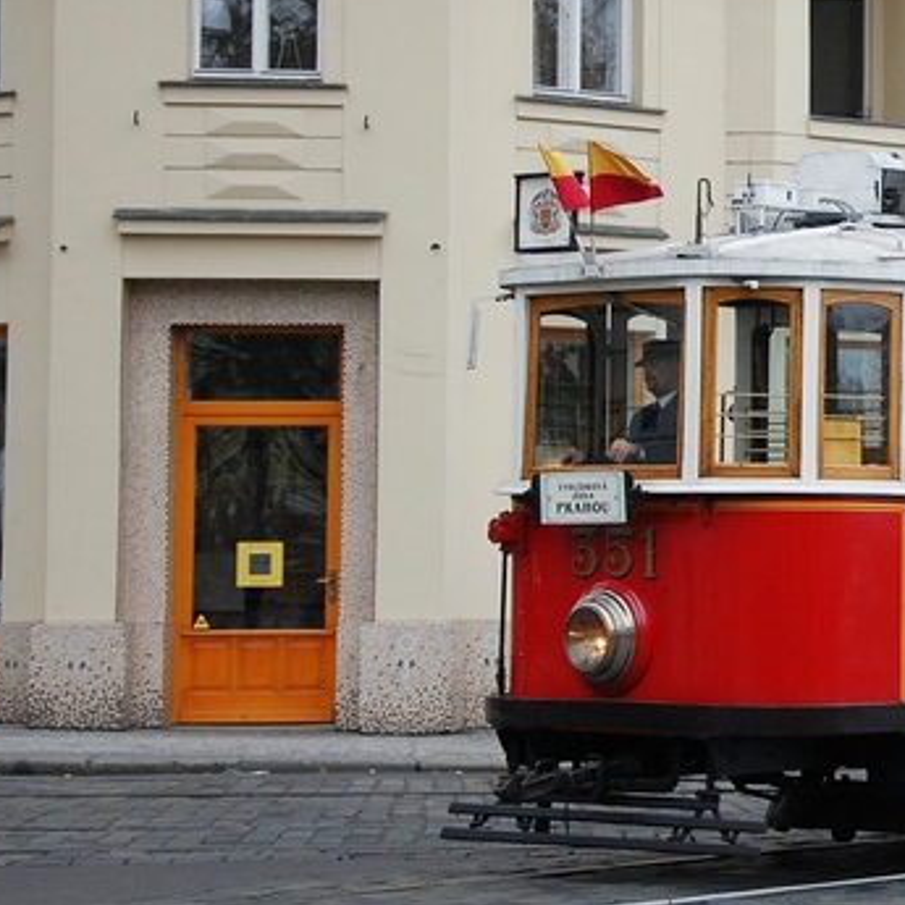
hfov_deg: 12.8
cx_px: 1060
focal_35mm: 133
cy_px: 307
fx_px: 3934
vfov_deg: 13.1
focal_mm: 40
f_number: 4.8
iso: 640
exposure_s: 1/500
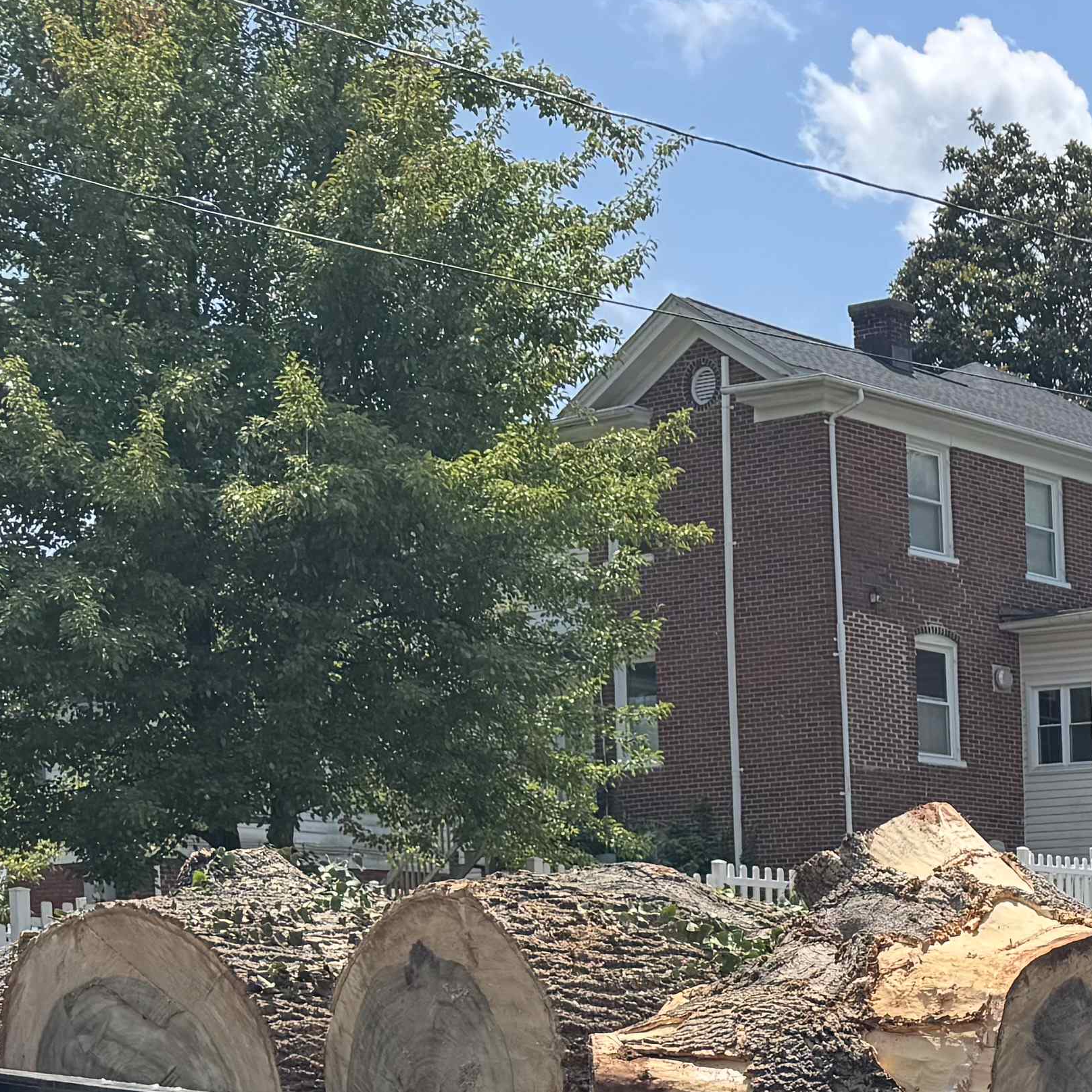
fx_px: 2677
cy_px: 1181
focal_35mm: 75
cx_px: 1593
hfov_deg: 20.2
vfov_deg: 21.9
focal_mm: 6.76
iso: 80
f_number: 1.78
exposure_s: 1/2331
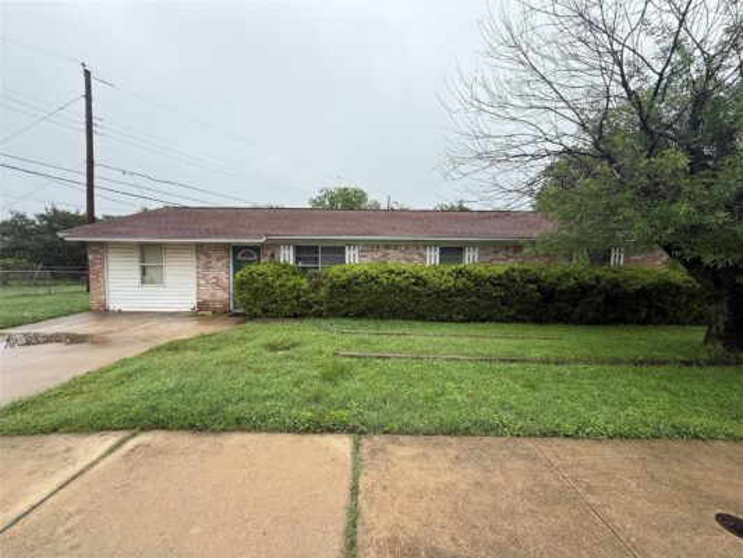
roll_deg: -0.4
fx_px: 301
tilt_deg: -3.2
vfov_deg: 85.7
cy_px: 279
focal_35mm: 14
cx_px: 372
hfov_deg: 102.1
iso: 50
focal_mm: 2.22
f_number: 2.2
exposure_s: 1/955
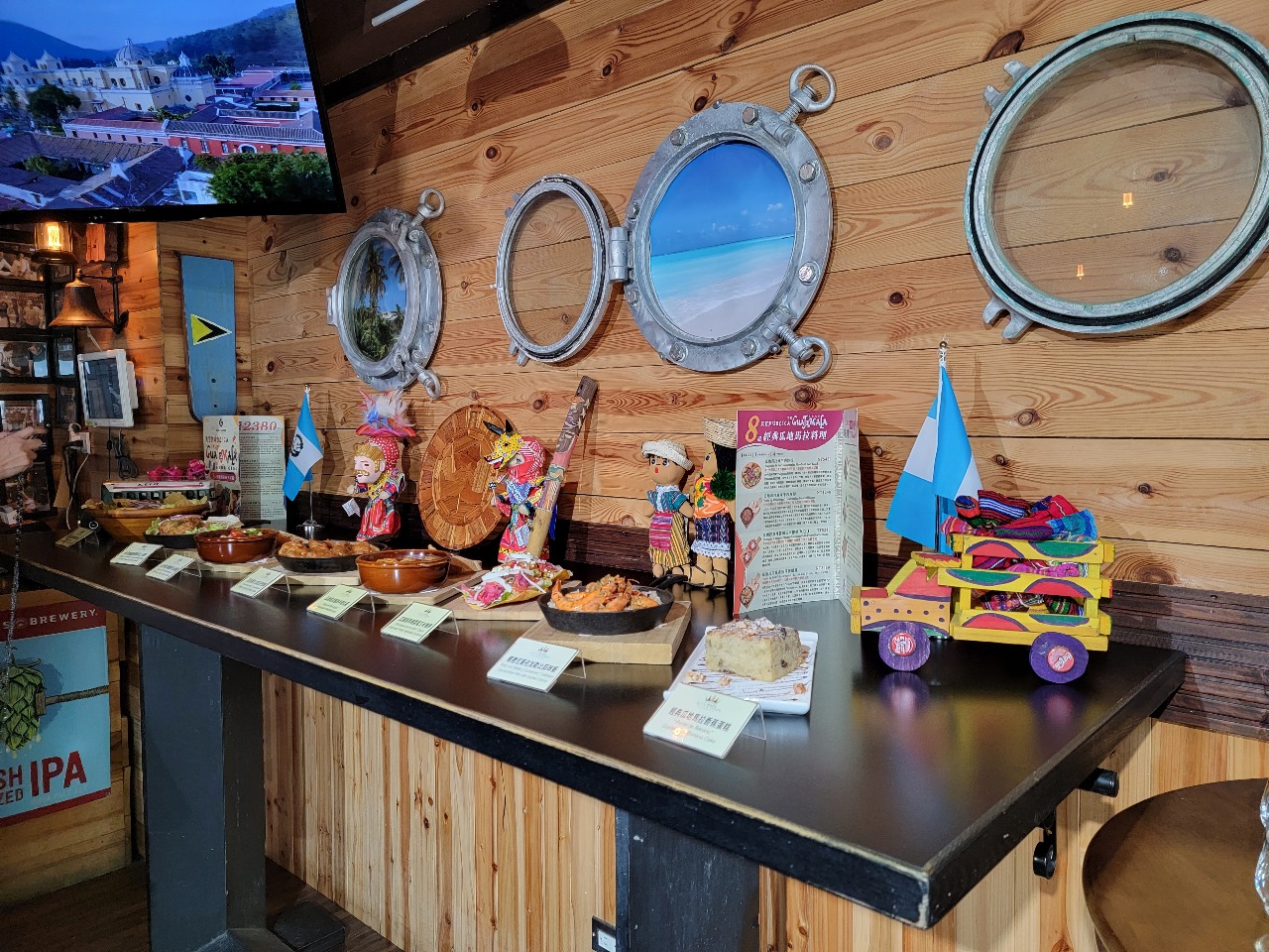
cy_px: 476
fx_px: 880
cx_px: 634
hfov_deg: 71.6
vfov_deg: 56.8
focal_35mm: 24
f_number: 1.8
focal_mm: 6.7
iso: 250
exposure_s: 1/120
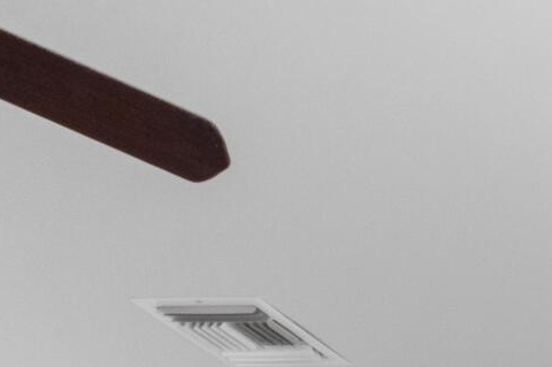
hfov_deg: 12.8
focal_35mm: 100
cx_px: 1482
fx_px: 1532
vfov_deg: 10.0
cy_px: 1121
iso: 800
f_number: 22
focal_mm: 16
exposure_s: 1
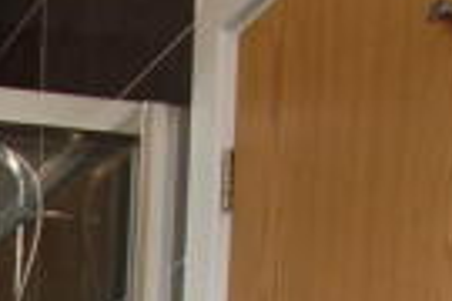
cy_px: 721
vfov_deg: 13.6
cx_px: -328
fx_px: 916
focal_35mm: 73
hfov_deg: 20.7
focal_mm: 10
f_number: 4.5
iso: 400
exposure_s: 1/80
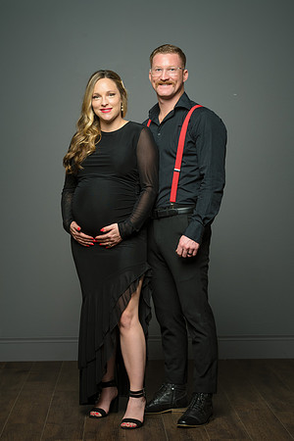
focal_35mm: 98
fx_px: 1200
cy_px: 220
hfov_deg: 14.0
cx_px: 147
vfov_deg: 20.8
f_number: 9
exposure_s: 1/160
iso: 400
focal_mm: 98
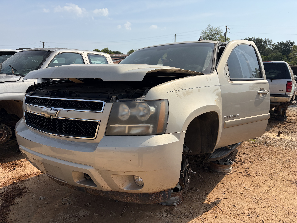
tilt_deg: -10.4
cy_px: 112
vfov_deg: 53.1
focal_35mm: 26
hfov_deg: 67.3
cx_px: 148
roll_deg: -2.3
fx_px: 223
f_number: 1.6
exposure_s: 1/5348
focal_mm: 5.96
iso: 50
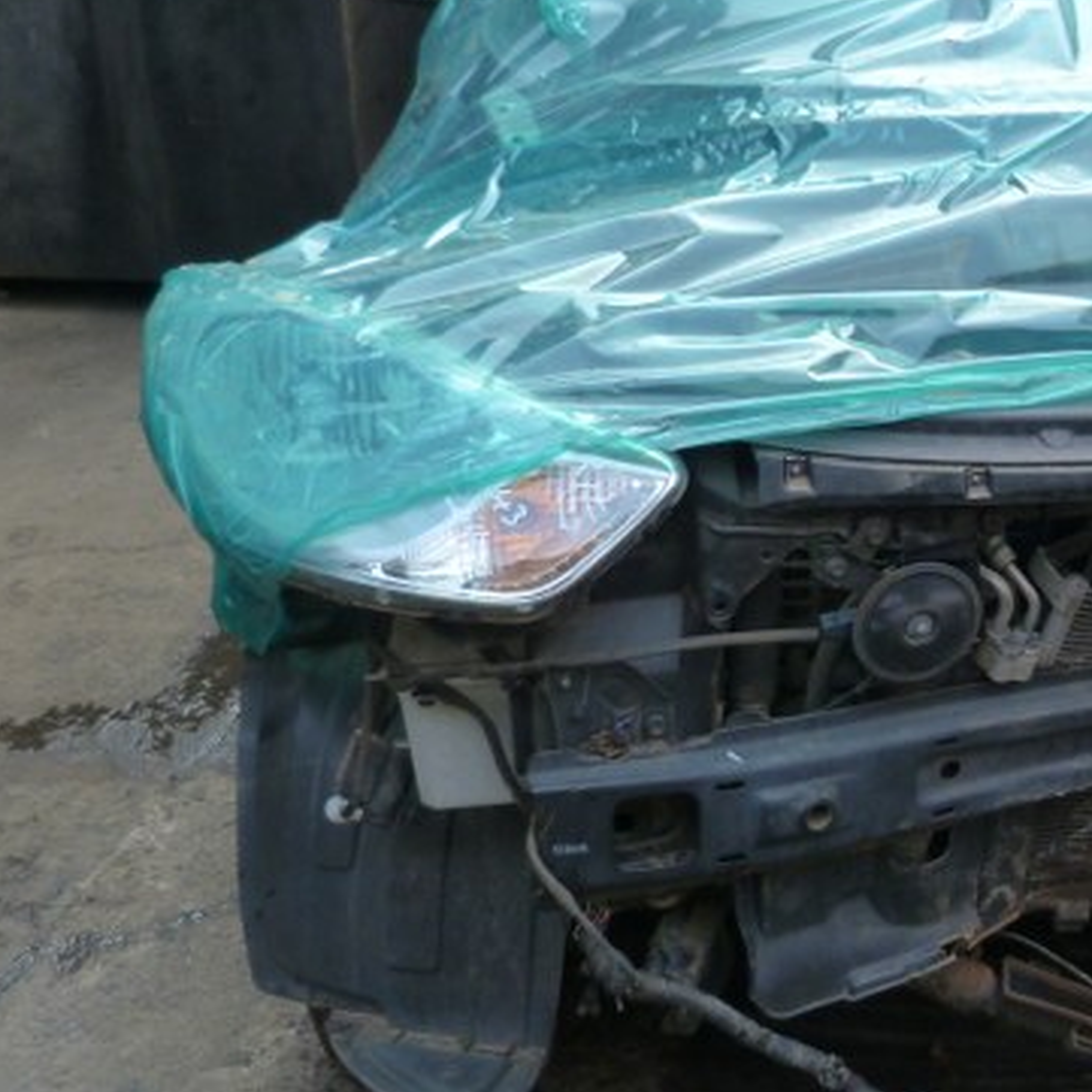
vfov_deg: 34.4
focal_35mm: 49
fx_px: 1749
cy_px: 378
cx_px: 1050
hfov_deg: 32.4
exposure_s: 1/80
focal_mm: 4.5
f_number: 2.8
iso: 125
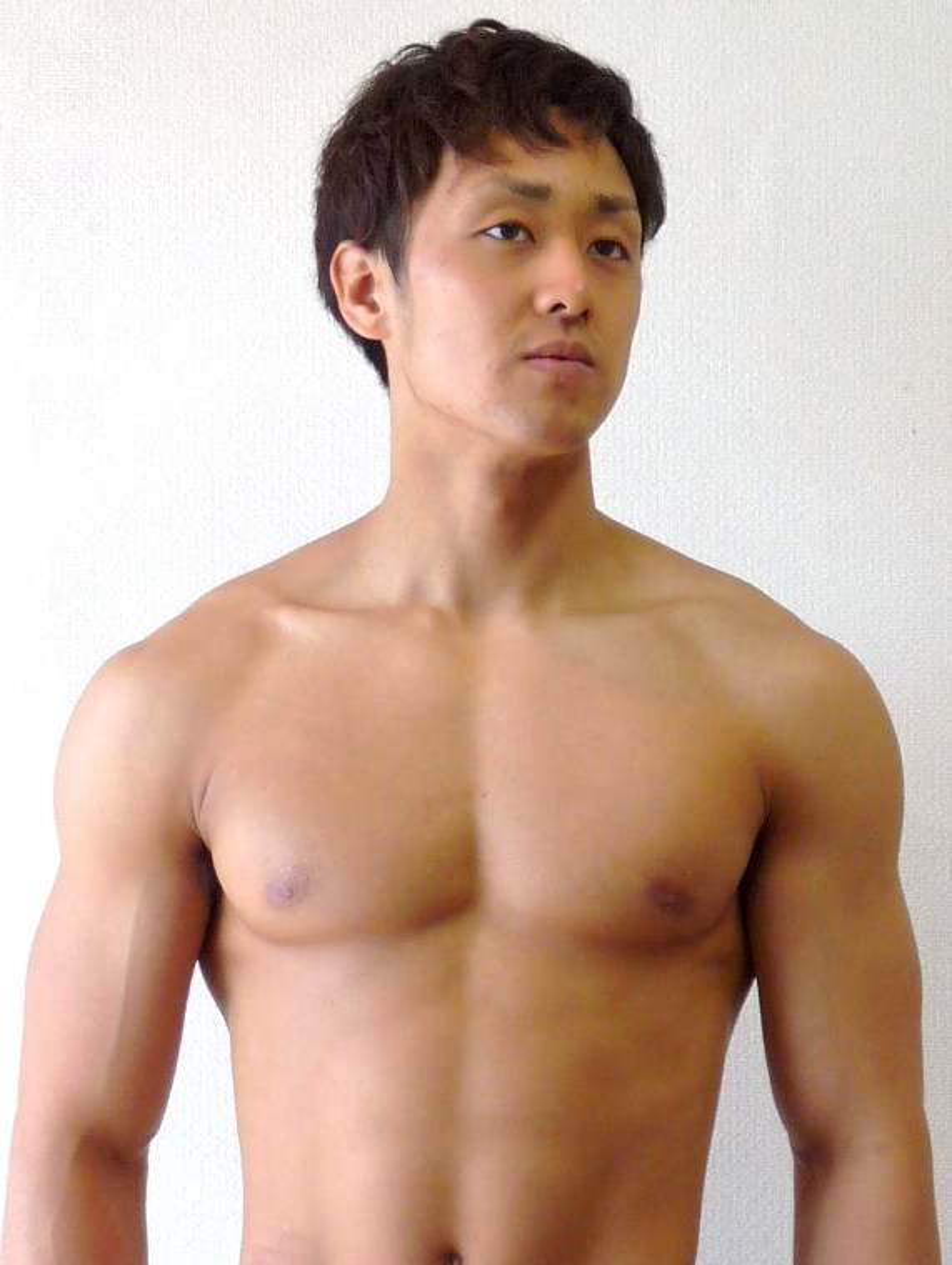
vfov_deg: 47.8
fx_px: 1427
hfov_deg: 36.9
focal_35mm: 39
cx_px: 476
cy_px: 632
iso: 100
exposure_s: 1/40
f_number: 3
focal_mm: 6.9
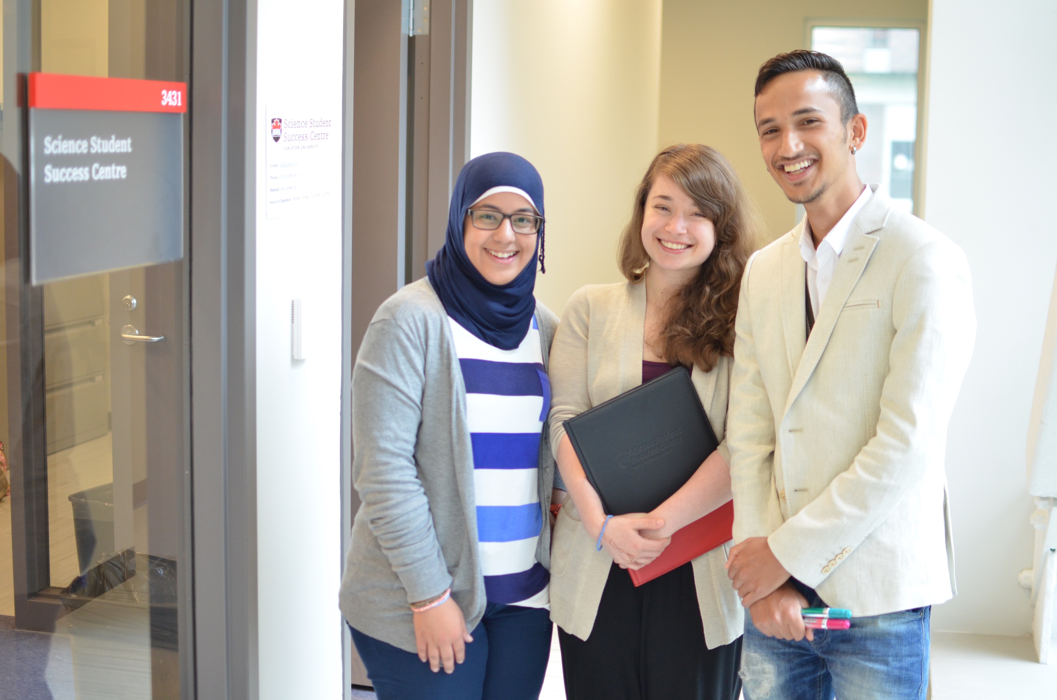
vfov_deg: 25.6
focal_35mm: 52
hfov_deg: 37.9
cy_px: 350
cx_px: 528
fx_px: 1538
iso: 640
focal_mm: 35
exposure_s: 1/200
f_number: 1.8
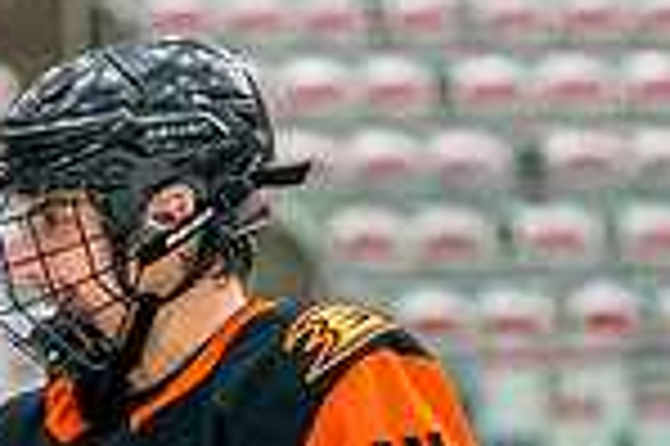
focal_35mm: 388
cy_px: 700
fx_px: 7213
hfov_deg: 5.3
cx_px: -90
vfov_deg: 3.5
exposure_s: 1/1250
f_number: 2.8
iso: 3200
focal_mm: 92
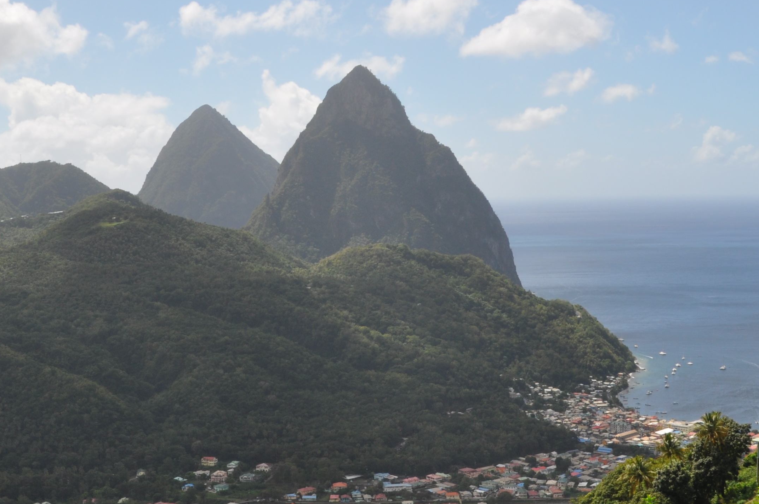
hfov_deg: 33.4
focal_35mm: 60
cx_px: 350
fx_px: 1263
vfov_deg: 22.4
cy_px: 346
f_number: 14
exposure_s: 1/200
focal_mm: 20
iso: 200
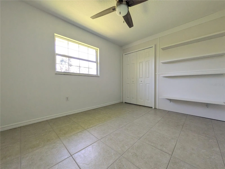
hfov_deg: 102.1
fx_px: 91
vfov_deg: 85.7
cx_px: 112
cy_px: 84
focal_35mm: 14
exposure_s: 1/60
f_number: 2.2
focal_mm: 1.83
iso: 153
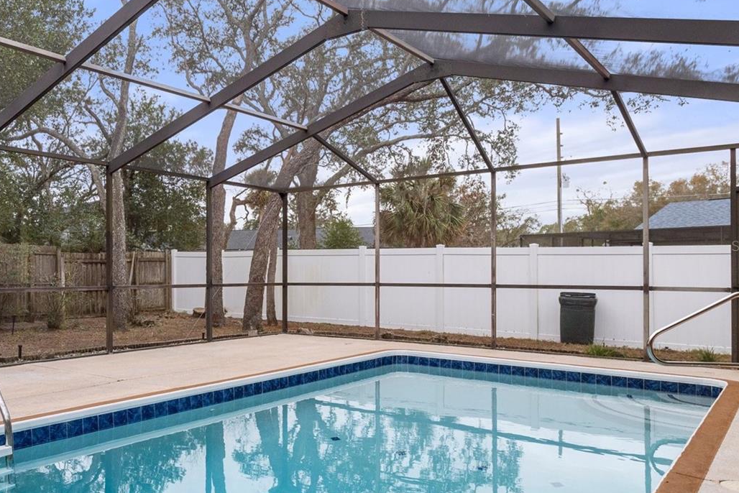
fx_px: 575
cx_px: 221
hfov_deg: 63.0
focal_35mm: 28
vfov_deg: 46.4
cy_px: 246
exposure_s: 1/50
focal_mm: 12
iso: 320
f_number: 8
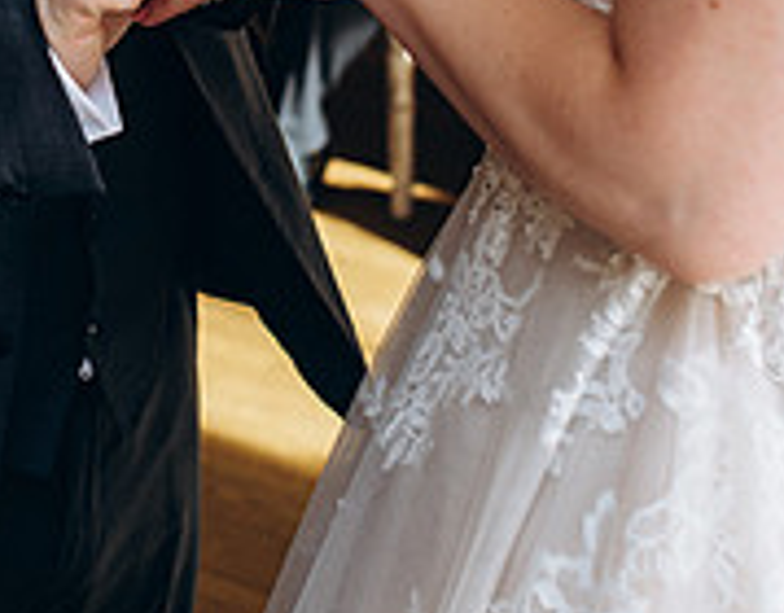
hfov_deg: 15.4
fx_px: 2875
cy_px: -232
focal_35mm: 125
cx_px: 179
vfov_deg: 11.8
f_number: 3.5
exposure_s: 1/100
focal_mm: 35
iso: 125
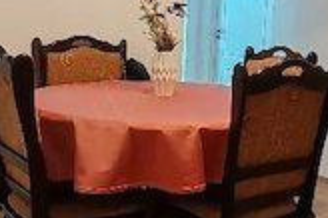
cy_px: 76
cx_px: 246
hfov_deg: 32.3
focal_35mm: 61
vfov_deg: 22.1
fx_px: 555
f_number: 2.2
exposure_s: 1/25
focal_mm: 1.96
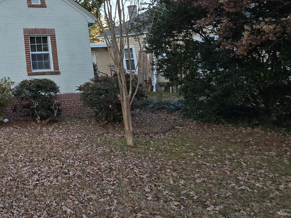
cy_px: 7
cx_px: -58
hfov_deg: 37.2
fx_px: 320
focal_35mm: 38
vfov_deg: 34.7
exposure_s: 1/190
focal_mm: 2.2
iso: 50
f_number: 2.2
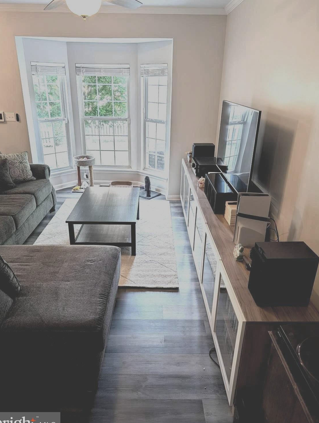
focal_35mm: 25
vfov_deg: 69.3
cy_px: 215
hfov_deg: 55.0
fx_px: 307
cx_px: 155
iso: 32
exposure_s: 1/30
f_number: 1.68
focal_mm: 6.9
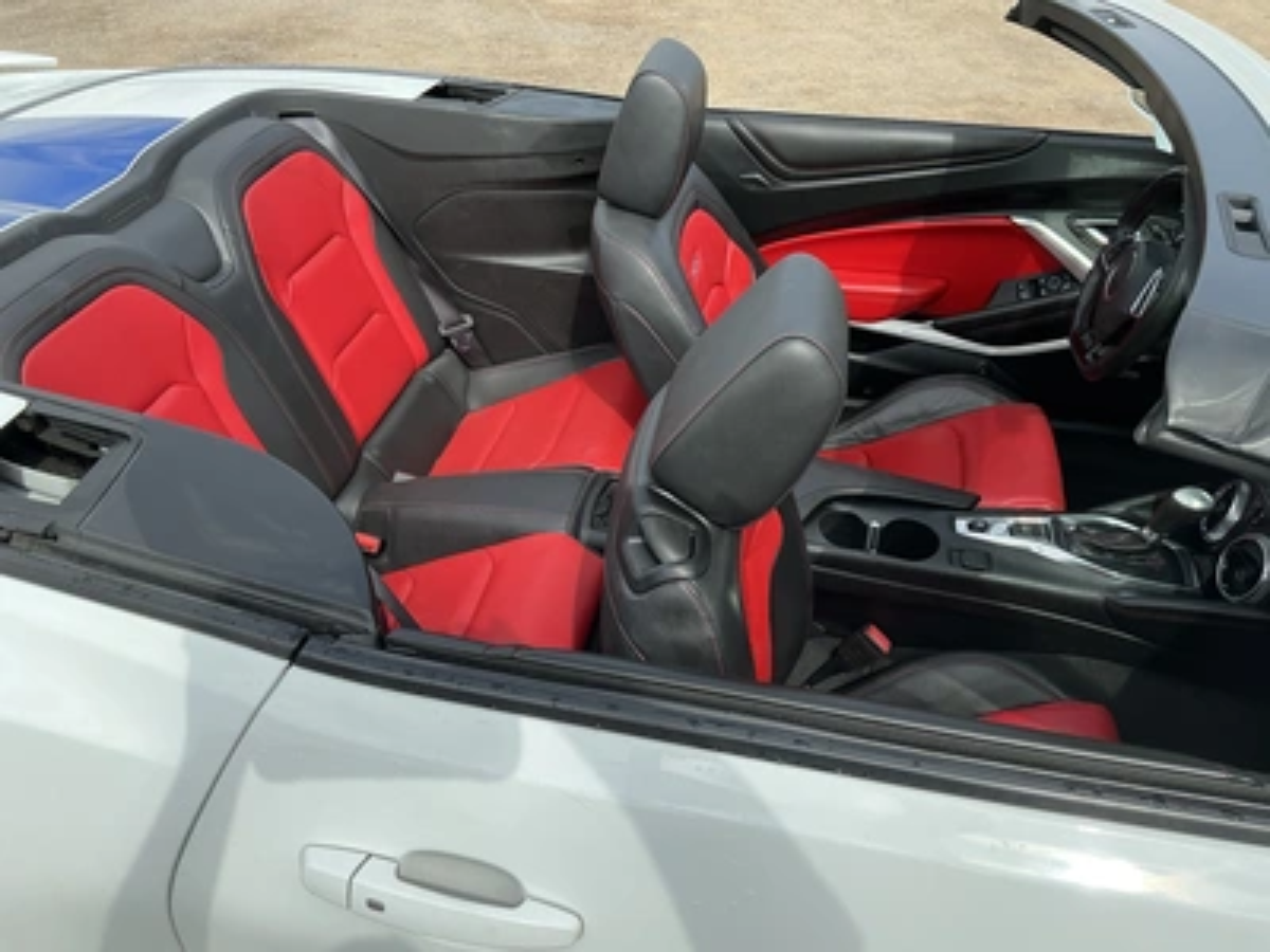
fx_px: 1027
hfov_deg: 63.4
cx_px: 635
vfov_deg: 49.7
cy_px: 476
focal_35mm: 28
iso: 25
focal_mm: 3
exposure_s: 1/1121
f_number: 1.8
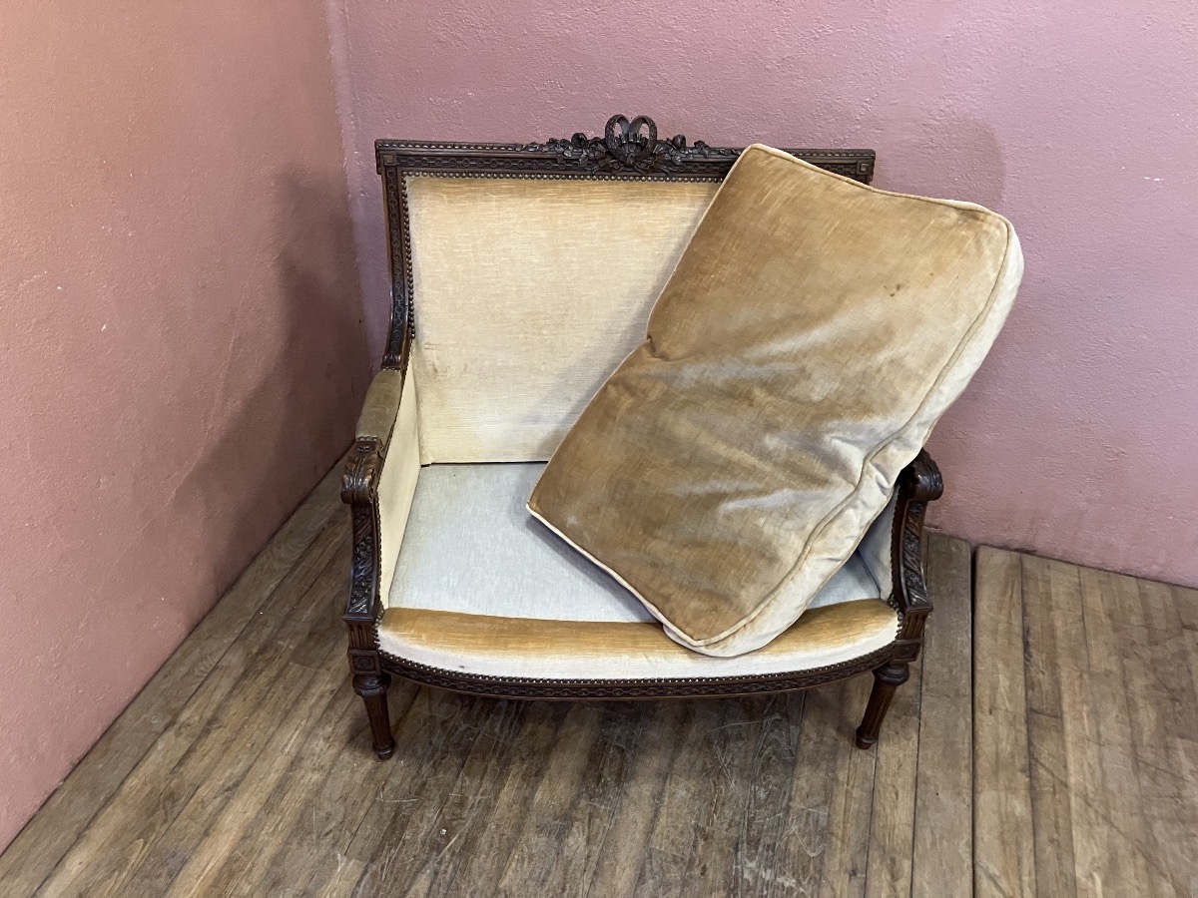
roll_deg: -3.8
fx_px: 969
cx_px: 599
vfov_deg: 49.7
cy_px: 449
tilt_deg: -35.3
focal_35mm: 28
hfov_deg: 63.4
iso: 320
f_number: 1.8
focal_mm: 3.99
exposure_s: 1/59
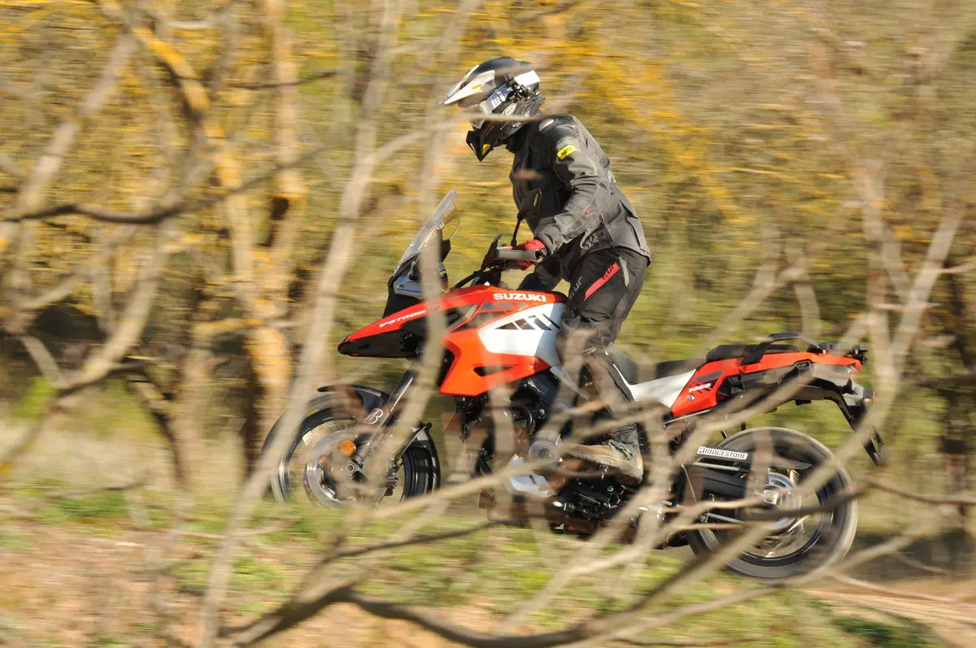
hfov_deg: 9.8
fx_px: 5686
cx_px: 488
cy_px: 324
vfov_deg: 6.5
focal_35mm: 210
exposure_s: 1/200
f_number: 11
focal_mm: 140
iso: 400
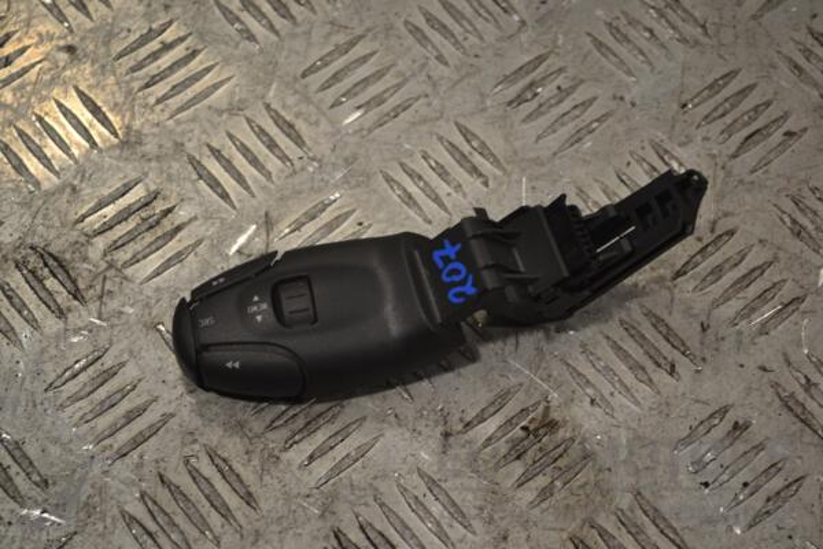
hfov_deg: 24.6
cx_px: 412
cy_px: 274
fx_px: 1886
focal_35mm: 82
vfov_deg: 16.6
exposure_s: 1/125
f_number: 5.6
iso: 320
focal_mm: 55
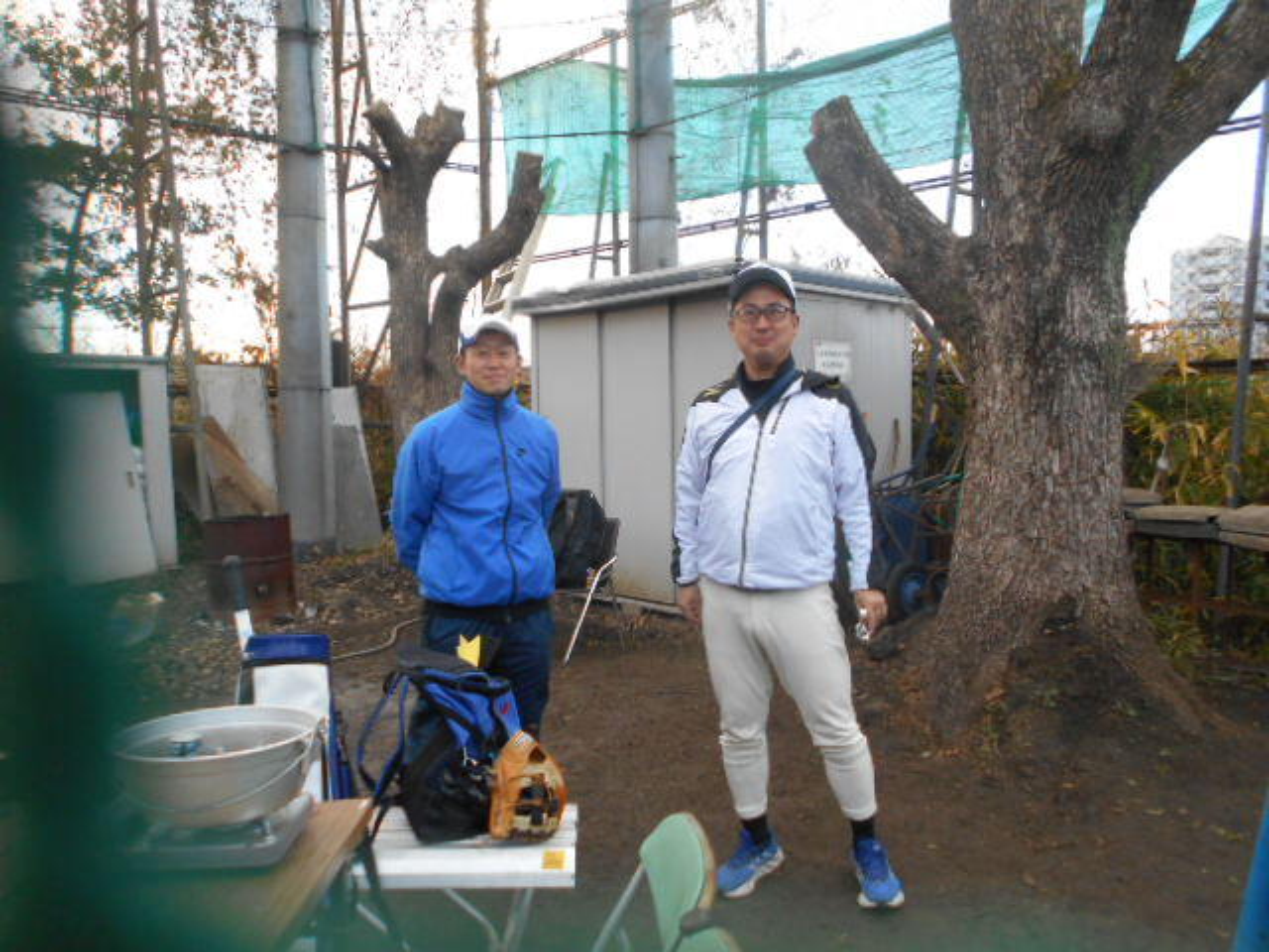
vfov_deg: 46.8
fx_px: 1100
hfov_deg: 60.0
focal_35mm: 30
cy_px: 476
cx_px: 634
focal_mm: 5.1
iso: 220
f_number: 3.4
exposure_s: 1/250
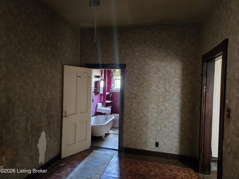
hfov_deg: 73.9
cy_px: 90
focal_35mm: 23
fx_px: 159
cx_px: 120
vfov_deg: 58.9
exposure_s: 1/60
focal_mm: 5.4
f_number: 1.8
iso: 1000
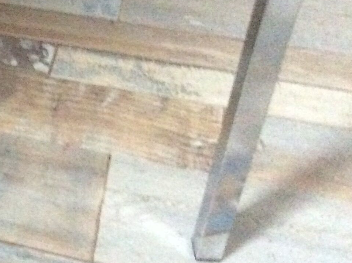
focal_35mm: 87
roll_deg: +7.0
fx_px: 883
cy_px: 27
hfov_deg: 20.4
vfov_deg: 16.7
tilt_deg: -41.9
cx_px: -119
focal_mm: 3.3
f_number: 2.4
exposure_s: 1/17
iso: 640
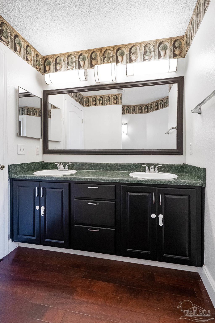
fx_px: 143
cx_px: 108
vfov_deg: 96.7
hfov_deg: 73.7
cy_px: 162
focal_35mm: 16
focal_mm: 16
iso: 5000
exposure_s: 1/125
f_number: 5.6
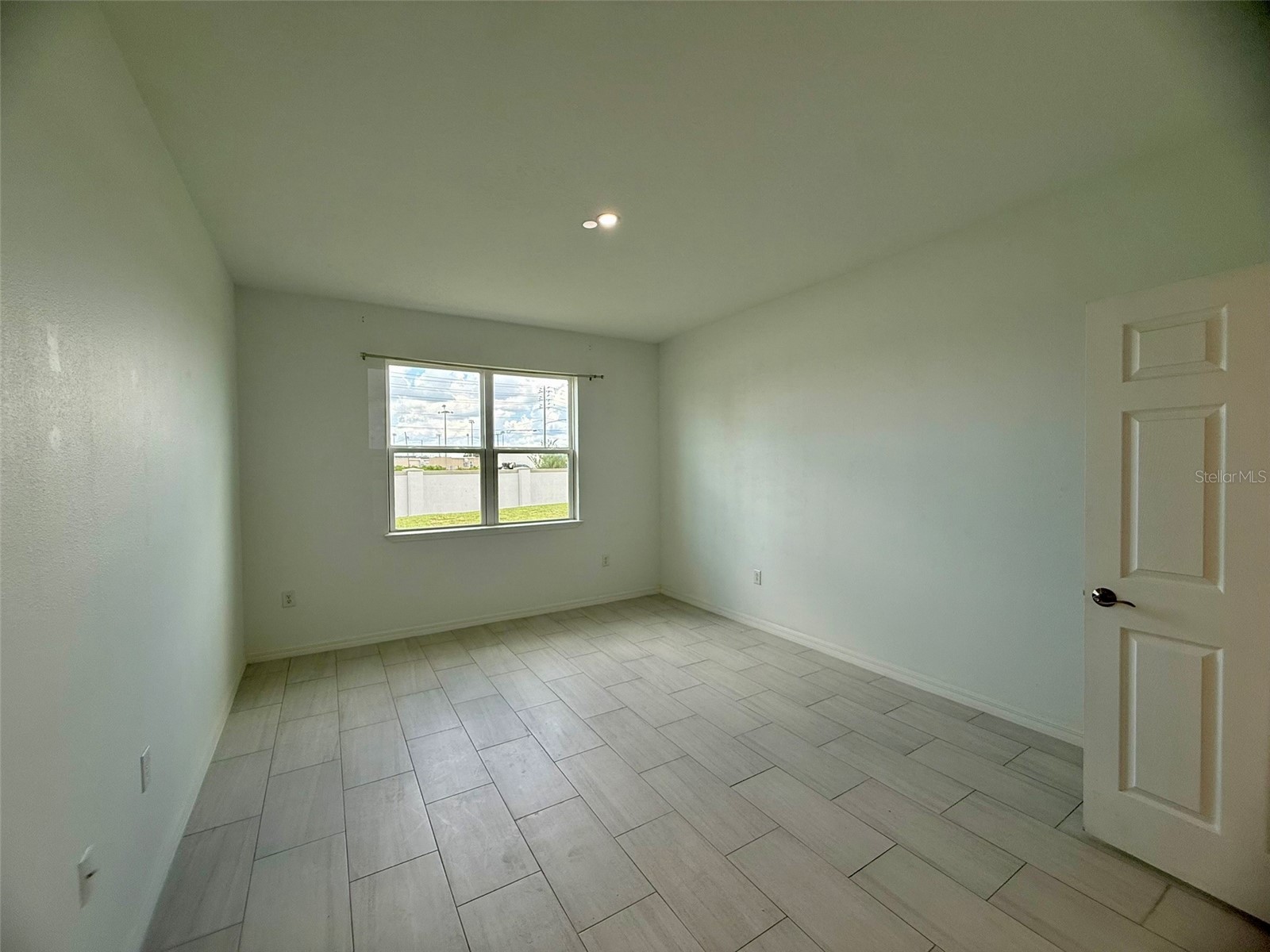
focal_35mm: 14
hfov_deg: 102.1
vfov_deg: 85.7
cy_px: 476
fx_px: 514
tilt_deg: -0.2
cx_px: 635
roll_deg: +0.6
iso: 64
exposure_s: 1/193
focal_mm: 2.22
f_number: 2.2
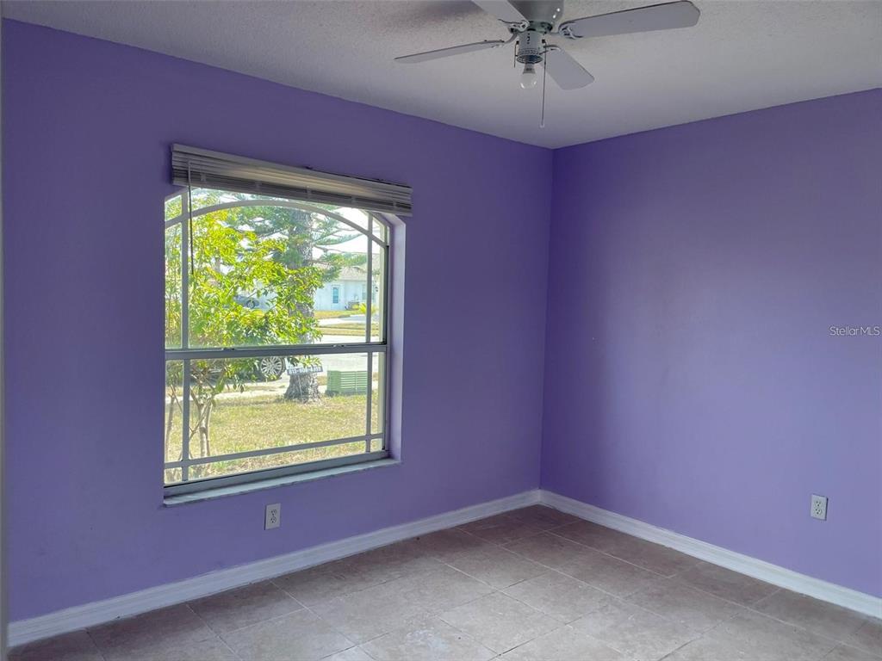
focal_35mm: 26
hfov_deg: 67.3
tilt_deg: -4.6
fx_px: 662
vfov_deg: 53.1
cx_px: 441
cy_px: 330
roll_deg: -1.2
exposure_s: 1/300
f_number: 1.6
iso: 32
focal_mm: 4.2
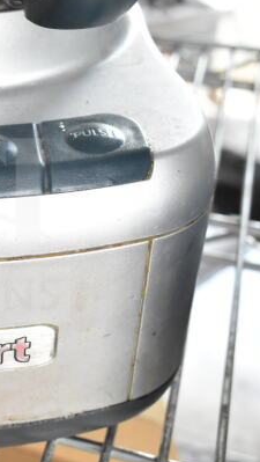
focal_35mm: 65
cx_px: -60
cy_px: 230
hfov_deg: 17.7
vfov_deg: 32.4
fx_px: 793
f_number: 6.3
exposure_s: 1/160
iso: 1600
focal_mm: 27
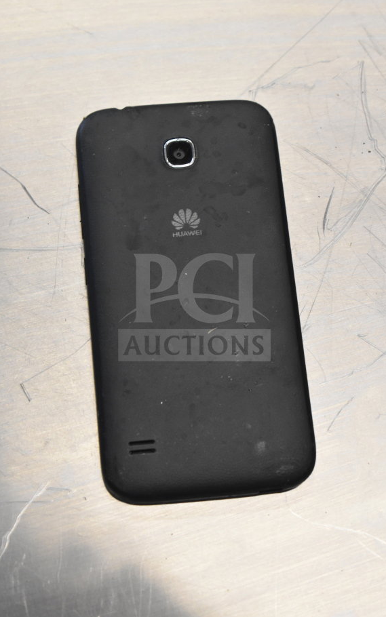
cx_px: 194
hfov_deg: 15.5
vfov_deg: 24.5
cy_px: 307
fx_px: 1422
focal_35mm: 85
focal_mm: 55
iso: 2800
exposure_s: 1/100
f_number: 5.6
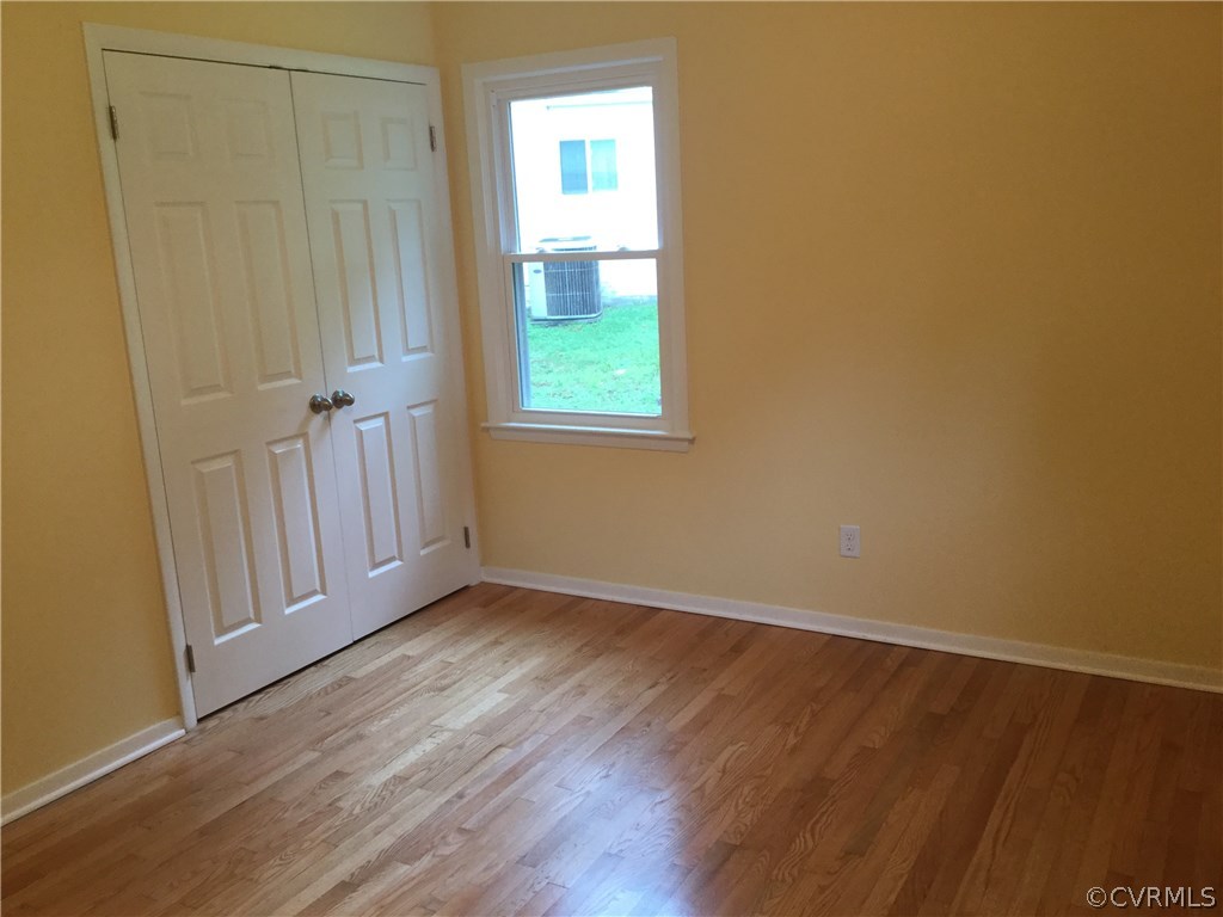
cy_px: 458
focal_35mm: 31
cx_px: 612
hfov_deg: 58.4
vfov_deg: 45.4
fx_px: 1095
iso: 80
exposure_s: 1/33
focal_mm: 3.3
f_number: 2.4
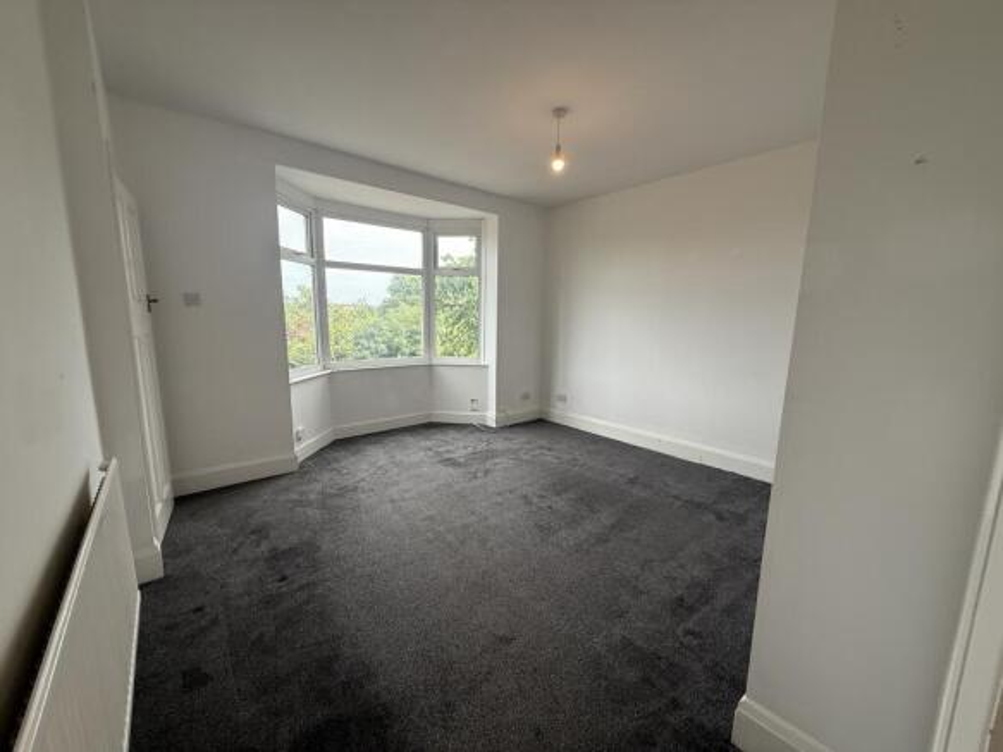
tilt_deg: -7.8
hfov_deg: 102.1
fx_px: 406
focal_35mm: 14
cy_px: 376
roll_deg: -1.0
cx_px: 502
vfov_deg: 85.7
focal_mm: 2.22
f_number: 2.2
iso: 64
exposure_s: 1/170
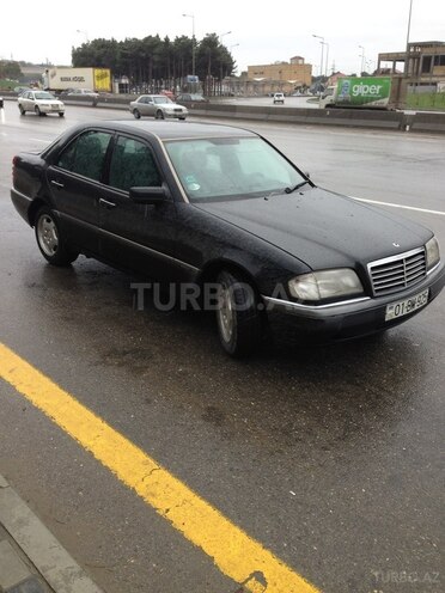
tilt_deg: -17.7
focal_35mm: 33
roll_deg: +0.6
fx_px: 566
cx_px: 222
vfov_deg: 55.4
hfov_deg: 42.9
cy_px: 296
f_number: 2.4
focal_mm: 4.12
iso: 50
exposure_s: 1/263
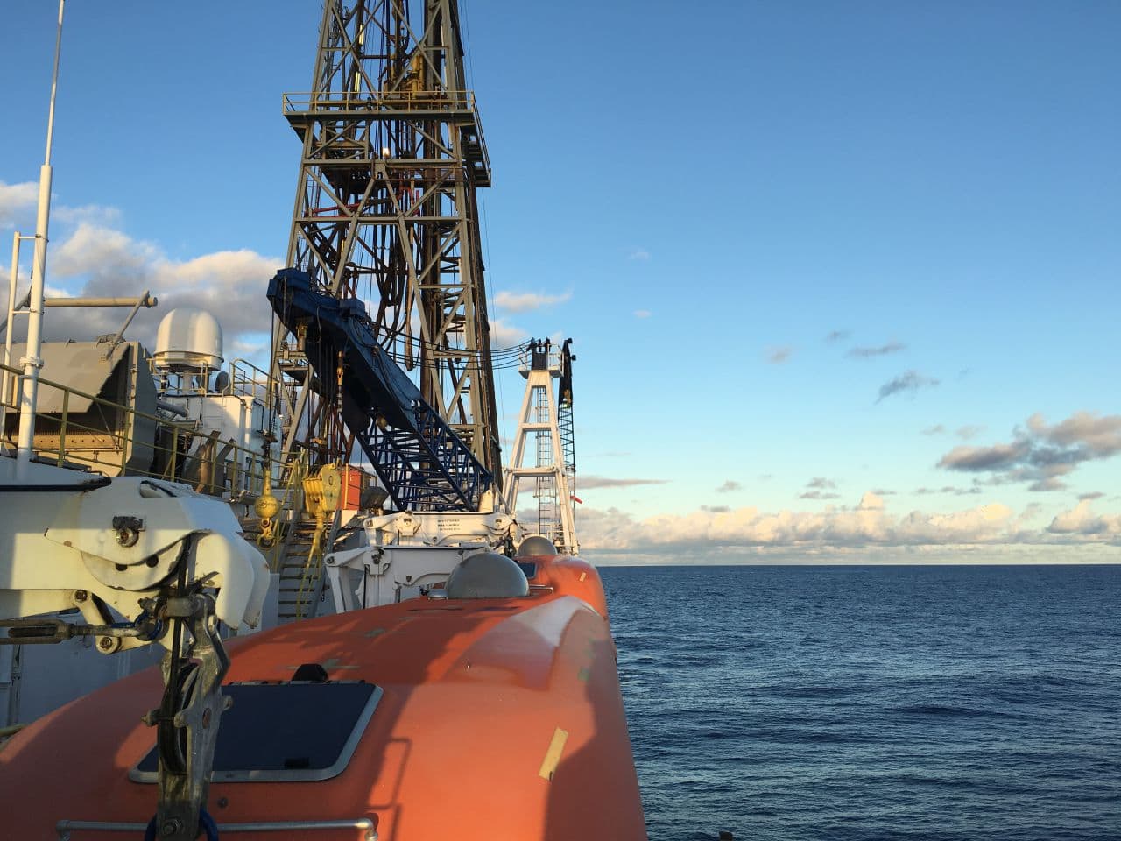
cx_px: 560
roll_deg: +1.2
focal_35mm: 29
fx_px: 939
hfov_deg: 61.7
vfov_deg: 48.2
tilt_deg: +8.3
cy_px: 420
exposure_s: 1/705
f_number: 2.2
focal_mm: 4.15
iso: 25
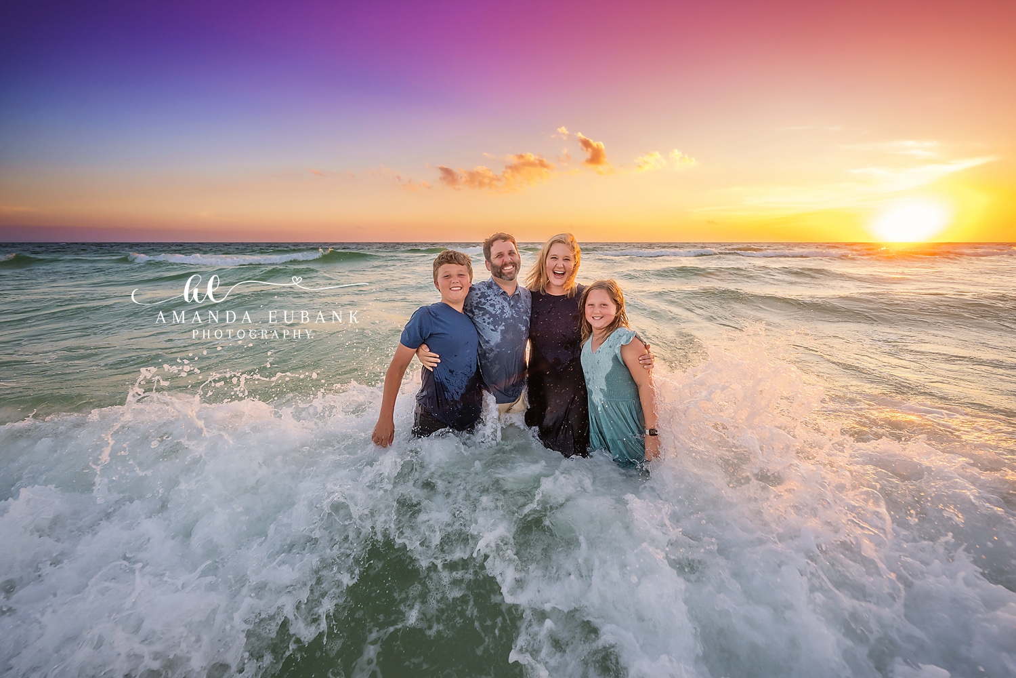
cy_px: 339
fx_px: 395
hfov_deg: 104.3
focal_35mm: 14
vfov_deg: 81.2
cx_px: 508
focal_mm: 14
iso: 500
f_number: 3.5
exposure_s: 1/800
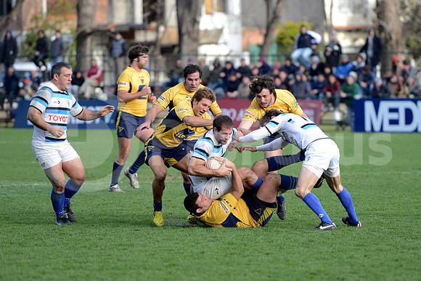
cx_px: 210
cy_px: 140
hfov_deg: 10.3
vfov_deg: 6.9
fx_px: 2339
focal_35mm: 200
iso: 250
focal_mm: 200
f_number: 2.8
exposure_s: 1/500
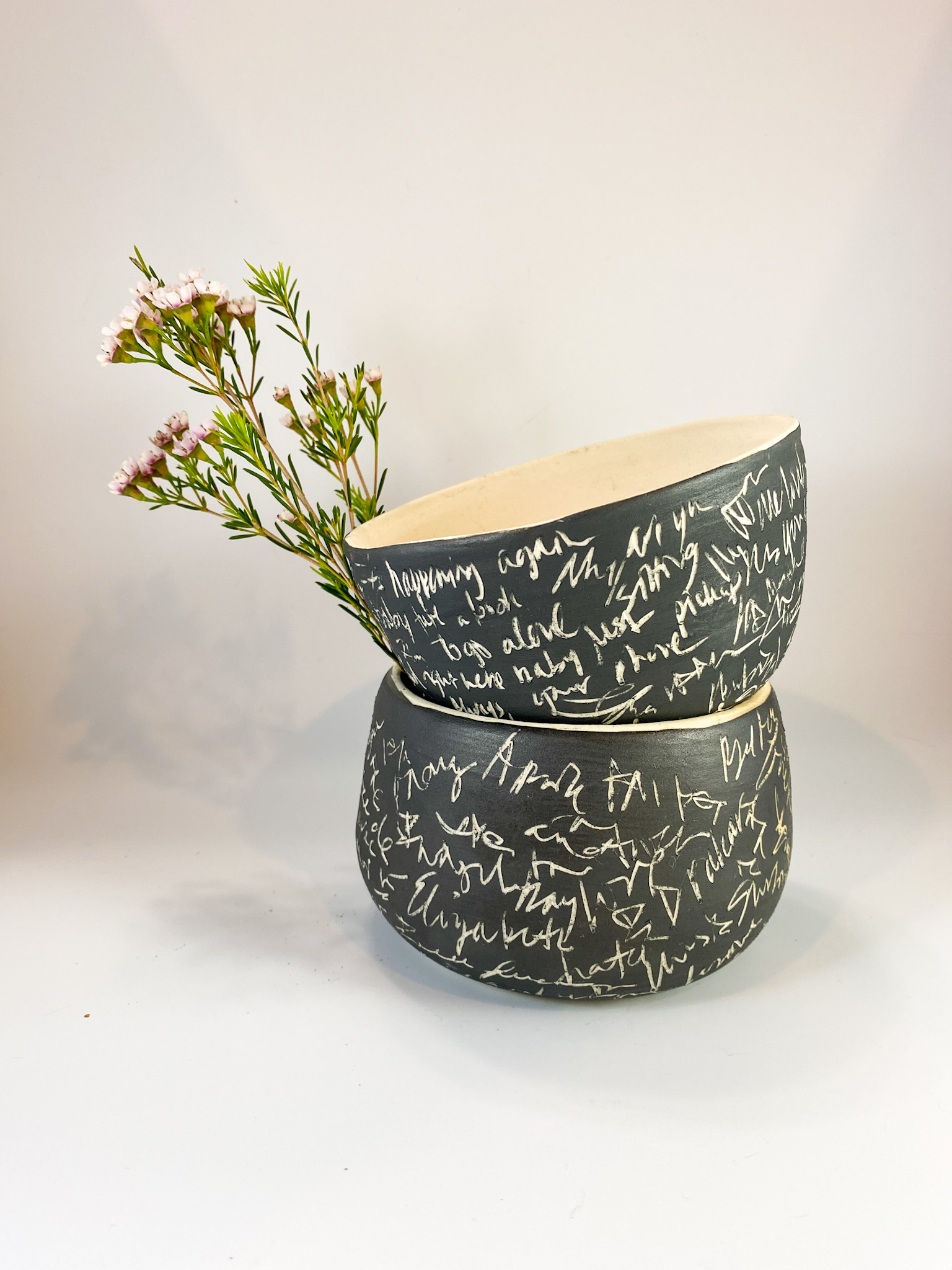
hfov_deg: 53.1
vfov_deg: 67.3
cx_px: 476
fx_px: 953
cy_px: 635
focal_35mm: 26
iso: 80
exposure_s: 1/120
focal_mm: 4.25
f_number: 1.8
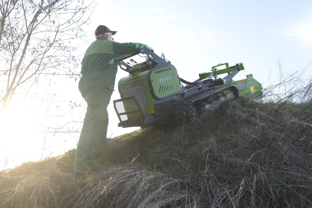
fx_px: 295
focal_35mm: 34
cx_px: 156
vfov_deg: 38.9
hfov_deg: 55.8
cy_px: 104
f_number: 8
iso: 200
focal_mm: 34
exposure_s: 1/200
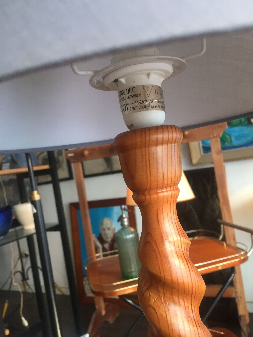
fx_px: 283
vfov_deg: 61.7
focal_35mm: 29
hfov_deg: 48.2
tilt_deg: -0.3
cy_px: 168
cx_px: 126
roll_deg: +10.1
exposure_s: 1/33
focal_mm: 4.15
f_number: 2.2
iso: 125
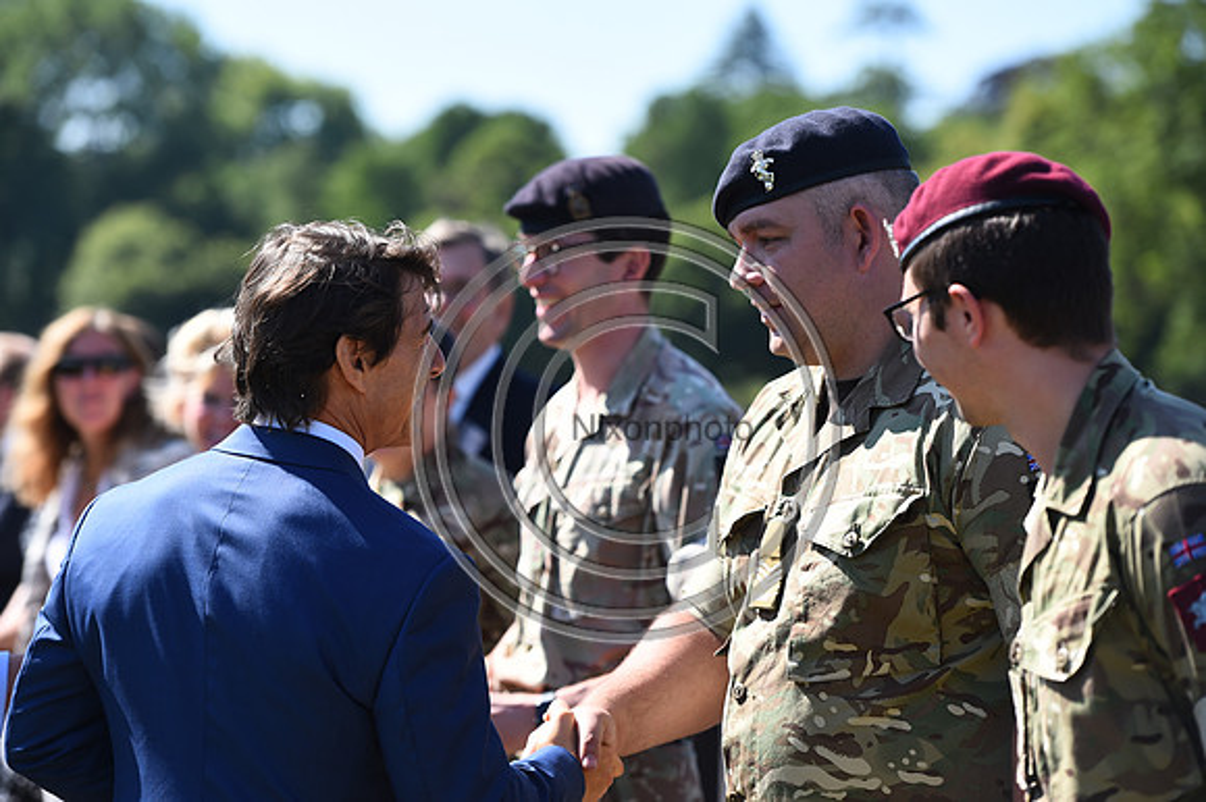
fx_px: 4352
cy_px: 401
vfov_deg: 10.5
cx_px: 603
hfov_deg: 15.8
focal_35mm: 130
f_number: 4
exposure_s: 1/1250
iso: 220
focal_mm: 130
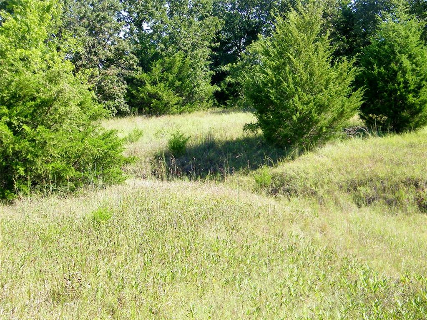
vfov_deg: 30.9
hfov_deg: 40.4
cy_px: 160
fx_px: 580
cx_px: 214
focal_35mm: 47
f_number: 3.9
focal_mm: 8.3
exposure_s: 1/250
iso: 80
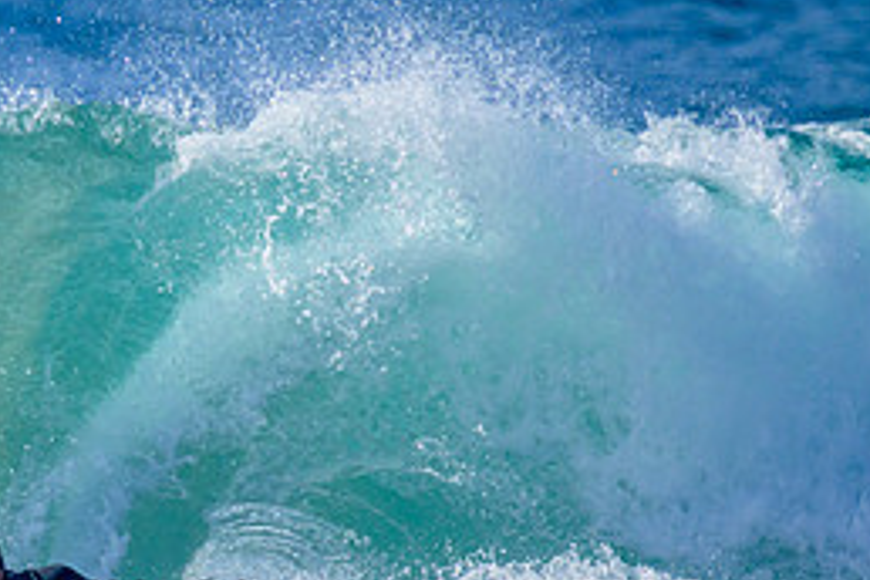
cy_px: 568
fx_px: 43497
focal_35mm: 1800
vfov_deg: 0.8
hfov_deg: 1.1
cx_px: -78
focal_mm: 800
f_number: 11
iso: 1000
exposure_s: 1/2000
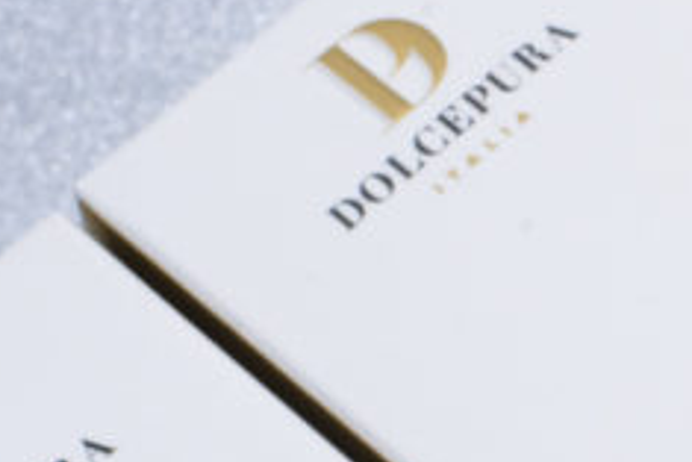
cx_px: 989
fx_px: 4193
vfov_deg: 6.2
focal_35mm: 218
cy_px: 659
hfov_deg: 9.2
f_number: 16
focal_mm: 50
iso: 640
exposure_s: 1/320
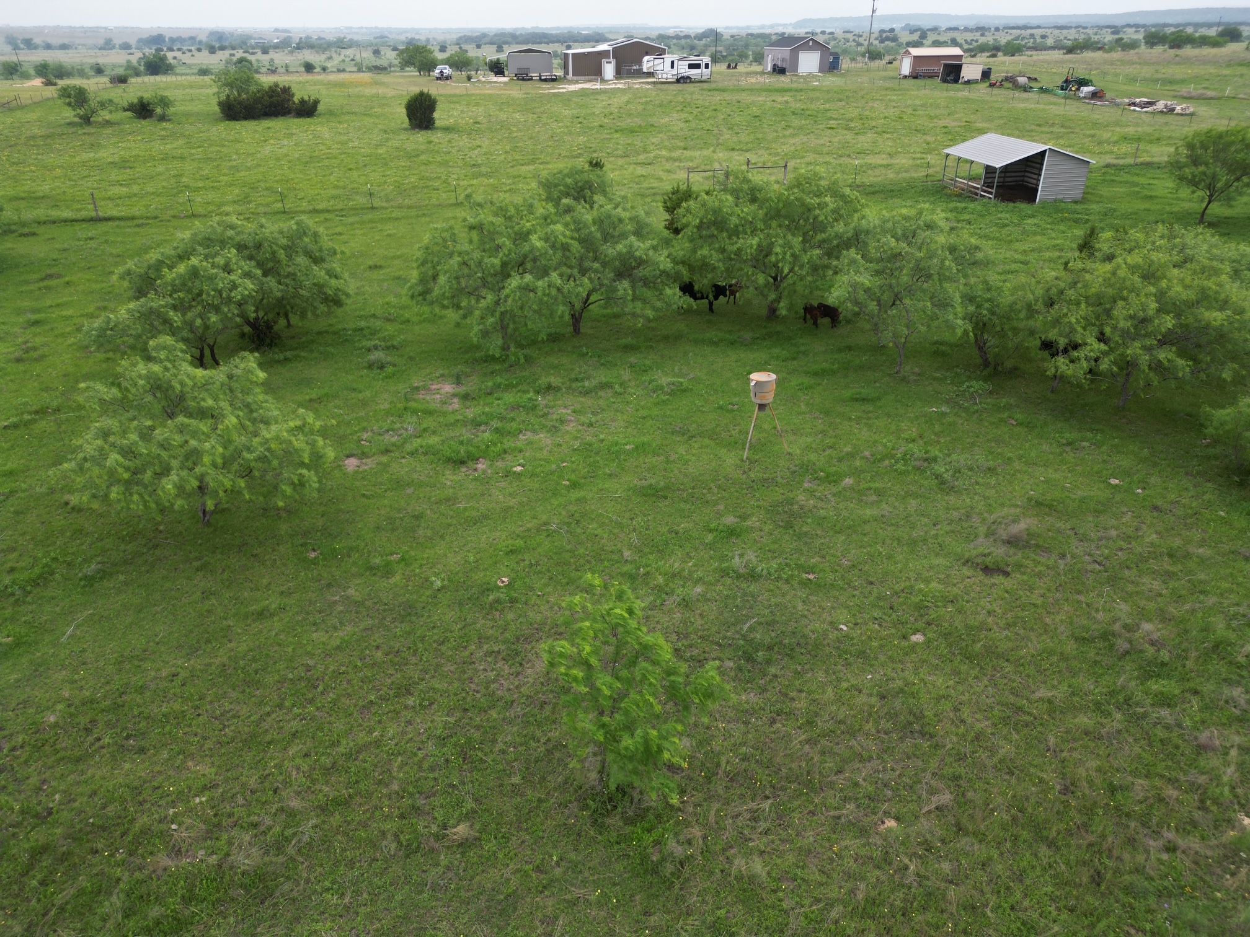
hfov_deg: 71.6
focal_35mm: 24
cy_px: 468
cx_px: 625
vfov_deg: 56.8
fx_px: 867
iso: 110
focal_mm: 6.72
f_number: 1.7
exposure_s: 1/800
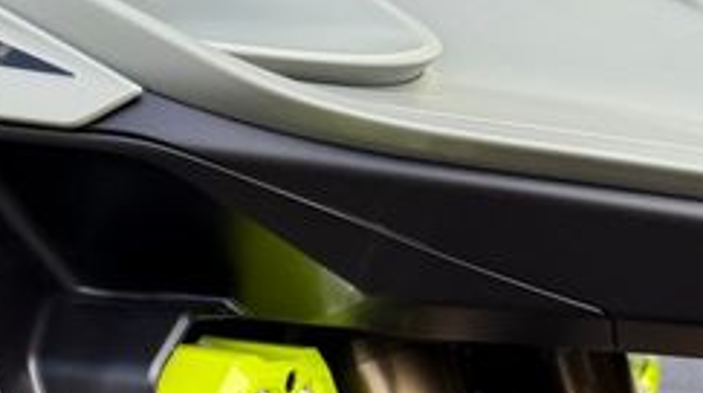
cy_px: 621
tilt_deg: -23.9
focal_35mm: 69
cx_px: -20
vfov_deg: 15.7
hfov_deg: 28.5
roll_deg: +1.1
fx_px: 1285
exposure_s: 1/637
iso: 100
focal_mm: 6.76
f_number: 1.78
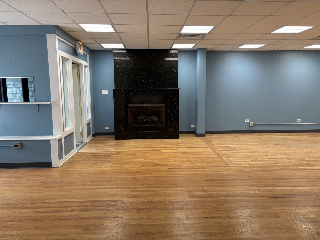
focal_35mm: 26
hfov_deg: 67.3
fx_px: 240
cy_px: 120
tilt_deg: -8.0
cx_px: 160
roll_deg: +0.7
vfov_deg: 53.1
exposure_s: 1/60
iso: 100
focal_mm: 5.96
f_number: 1.6
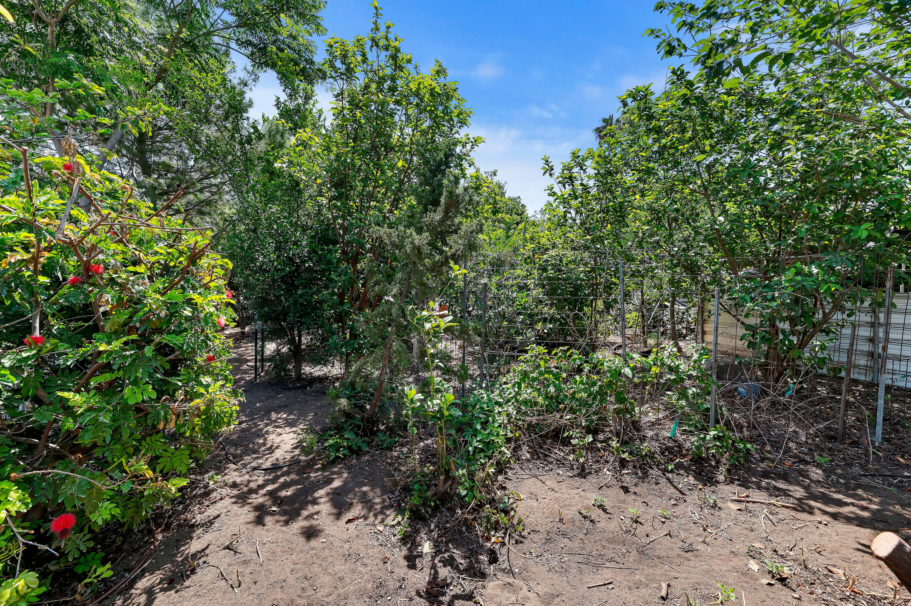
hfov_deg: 104.3
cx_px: 456
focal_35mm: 14
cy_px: 303
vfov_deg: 81.1
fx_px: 354
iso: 500
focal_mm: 14
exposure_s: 1/320
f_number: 10
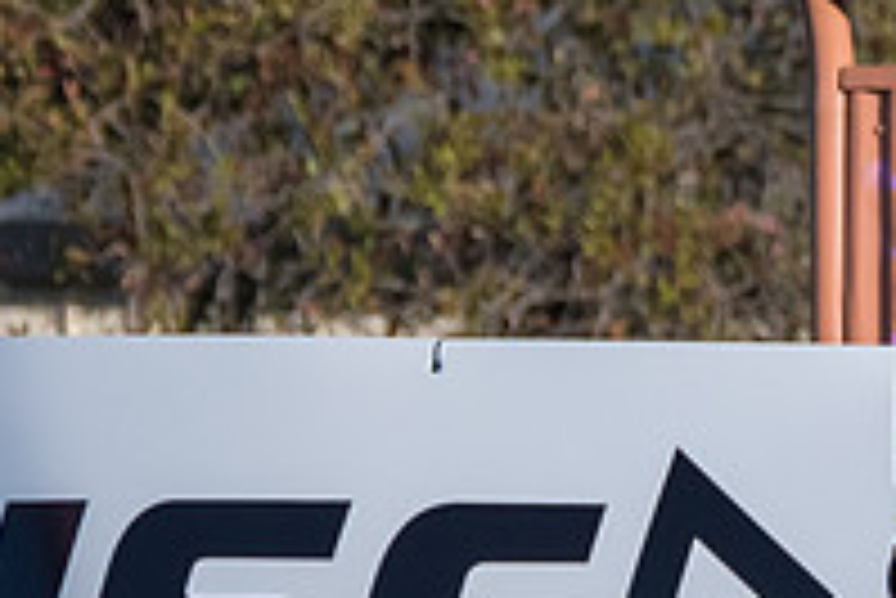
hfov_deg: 0.6
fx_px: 80895
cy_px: 535
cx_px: 951
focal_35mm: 3248
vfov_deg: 0.4
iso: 800
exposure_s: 1/6400
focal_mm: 550
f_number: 8
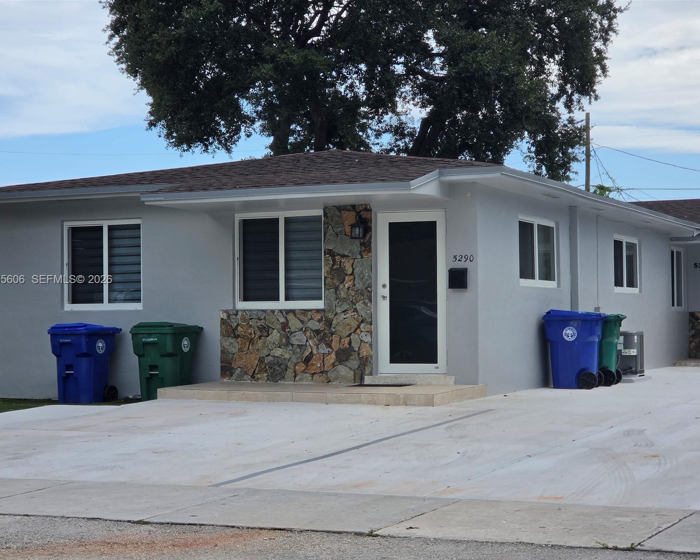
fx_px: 1491
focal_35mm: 72
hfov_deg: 26.4
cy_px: 280
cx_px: 341
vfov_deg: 21.3
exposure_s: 1/641
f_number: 2.4
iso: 25
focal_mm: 7
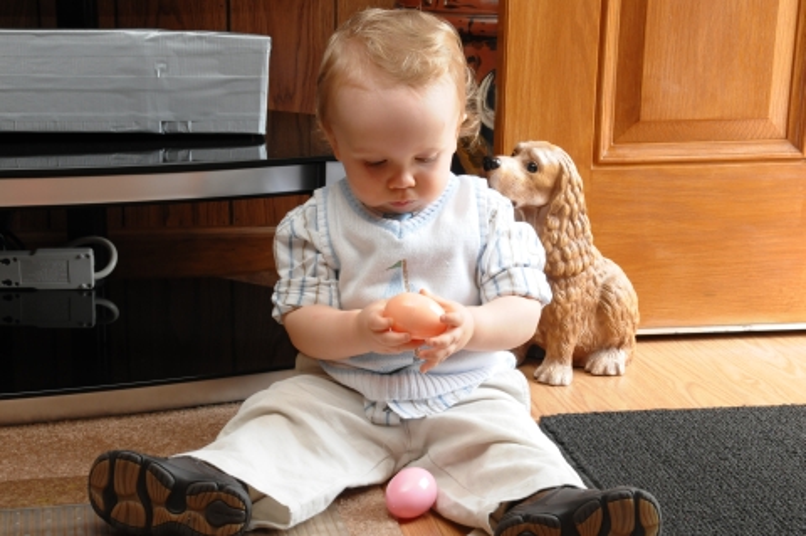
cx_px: 403
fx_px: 1677
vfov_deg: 18.1
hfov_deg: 27.0
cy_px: 268
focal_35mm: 75
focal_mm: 50
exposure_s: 1/60
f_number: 11
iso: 800
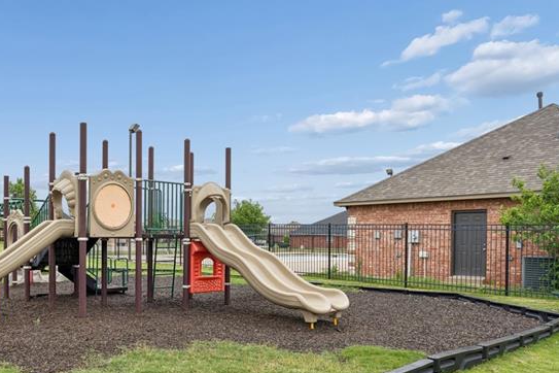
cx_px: 144
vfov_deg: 40.5
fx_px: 497
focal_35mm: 32
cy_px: 252
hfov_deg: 56.0
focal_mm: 17
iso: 200
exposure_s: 1/250
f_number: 8
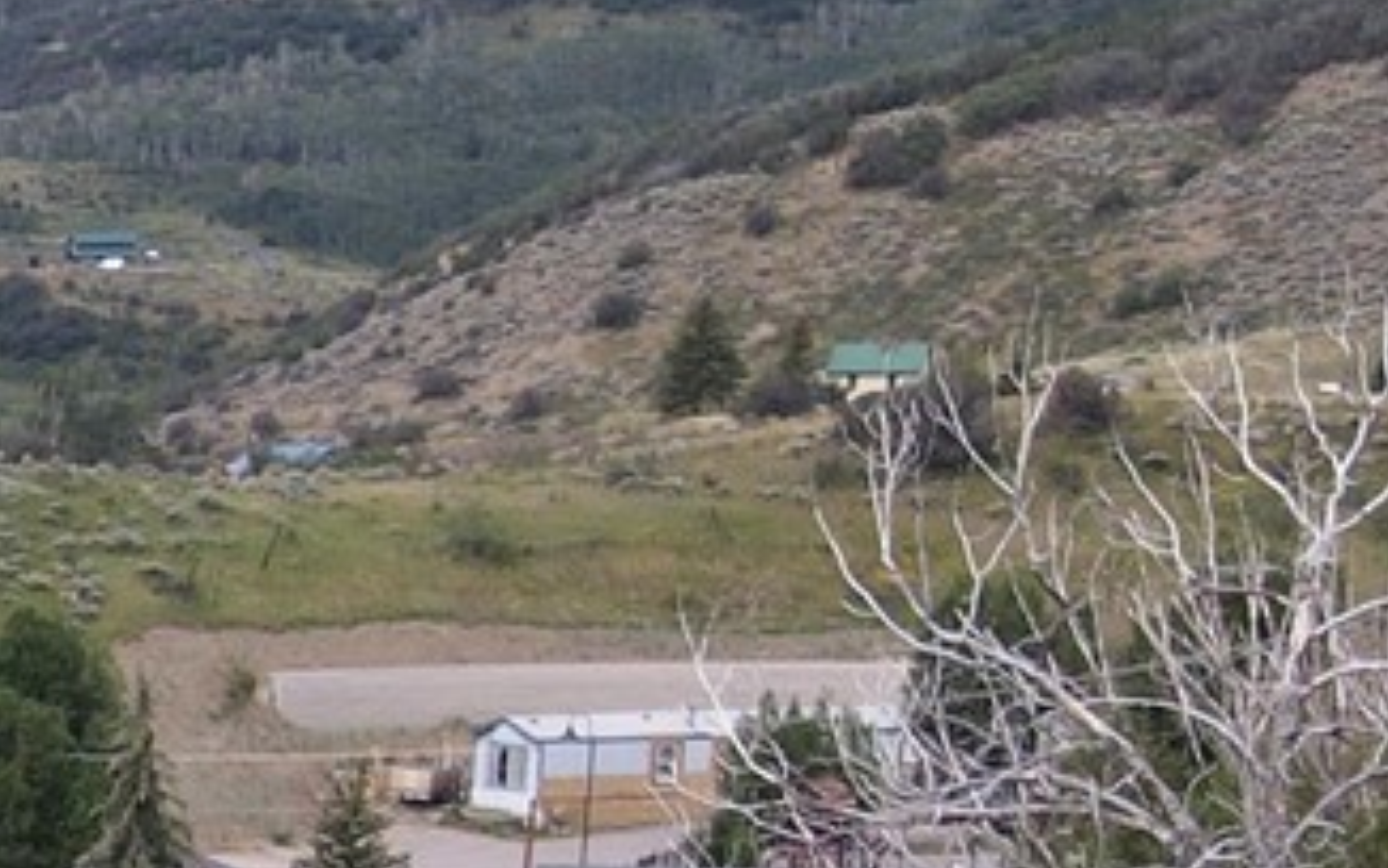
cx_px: -1507
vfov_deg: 10.1
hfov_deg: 13.8
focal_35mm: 125
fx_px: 4730
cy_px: 1421
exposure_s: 1/25
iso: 100
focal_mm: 4.5
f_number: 2.8
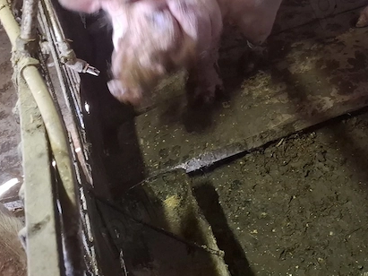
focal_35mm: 56
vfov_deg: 24.2
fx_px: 595
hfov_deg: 33.3
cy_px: -37
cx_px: 298
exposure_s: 1/25
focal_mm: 5.54
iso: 800
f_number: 1.8
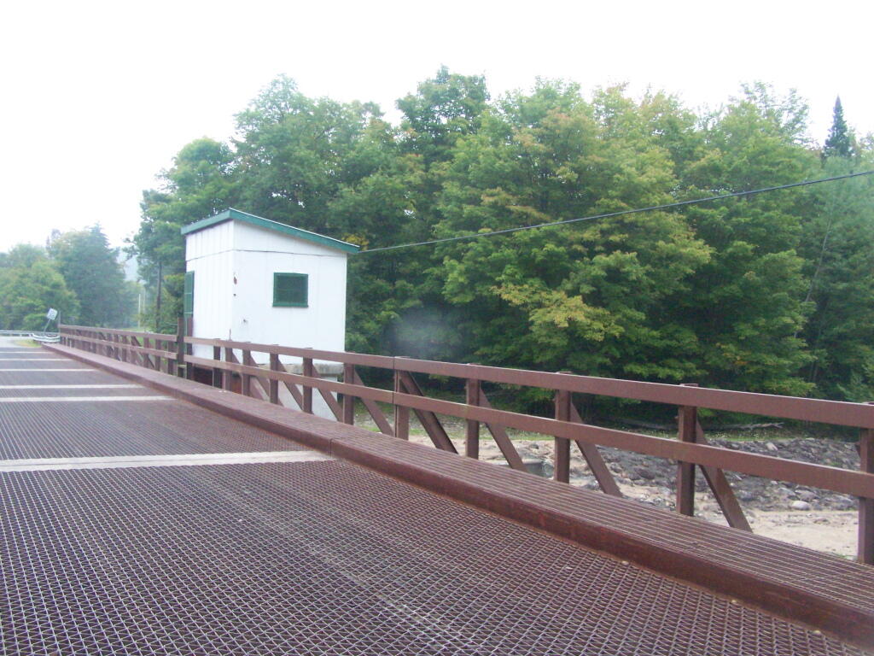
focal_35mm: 38
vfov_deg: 37.7
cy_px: 328
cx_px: 437
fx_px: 959
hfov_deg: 49.0
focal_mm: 6.3
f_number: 5
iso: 400
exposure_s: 1/60
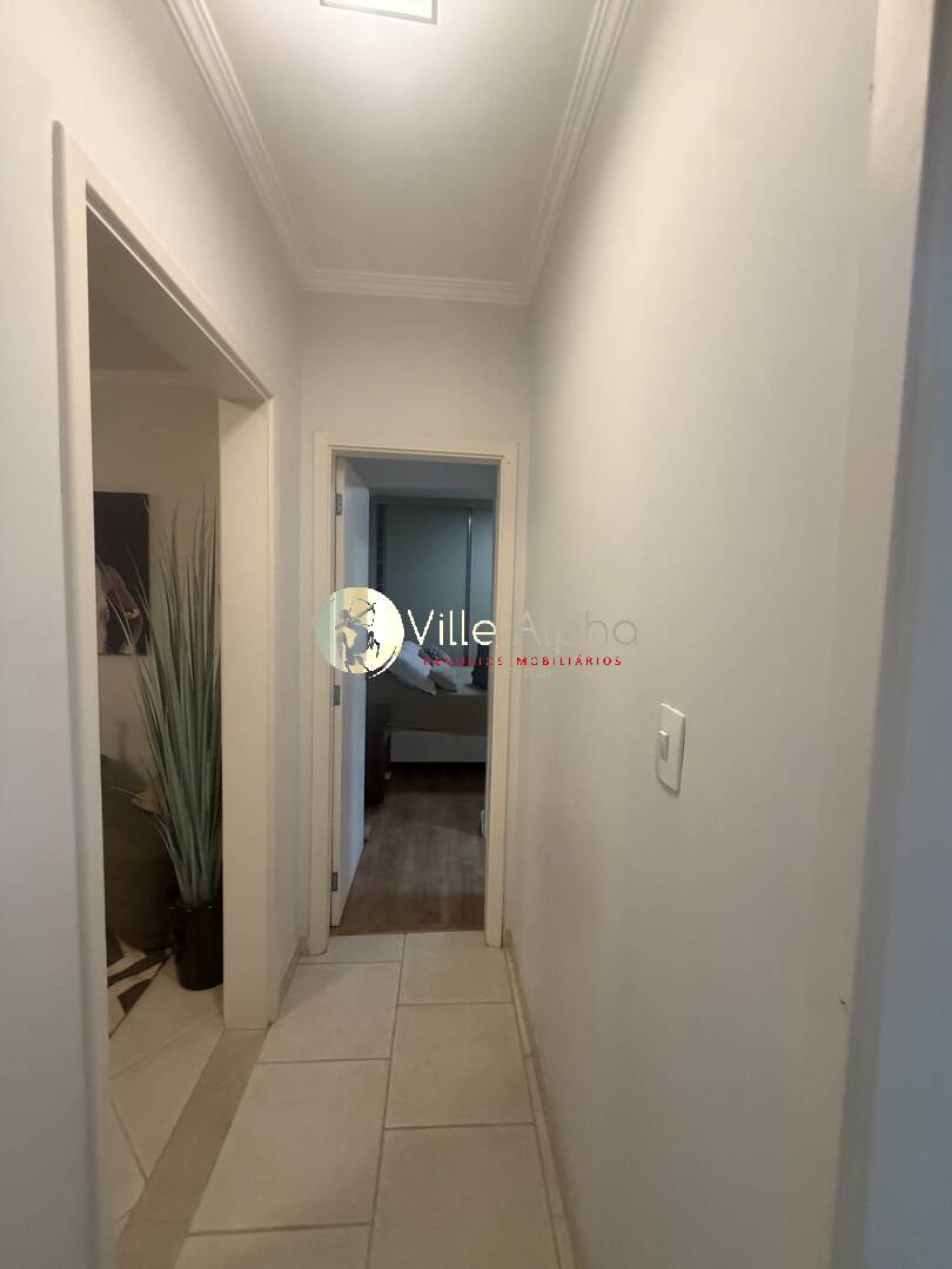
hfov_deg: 85.7
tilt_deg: -2.1
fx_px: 513
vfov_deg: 102.1
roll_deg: -3.5
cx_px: 476
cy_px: 634
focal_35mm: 14
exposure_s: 1/60
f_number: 2.2
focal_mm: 2.22
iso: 500
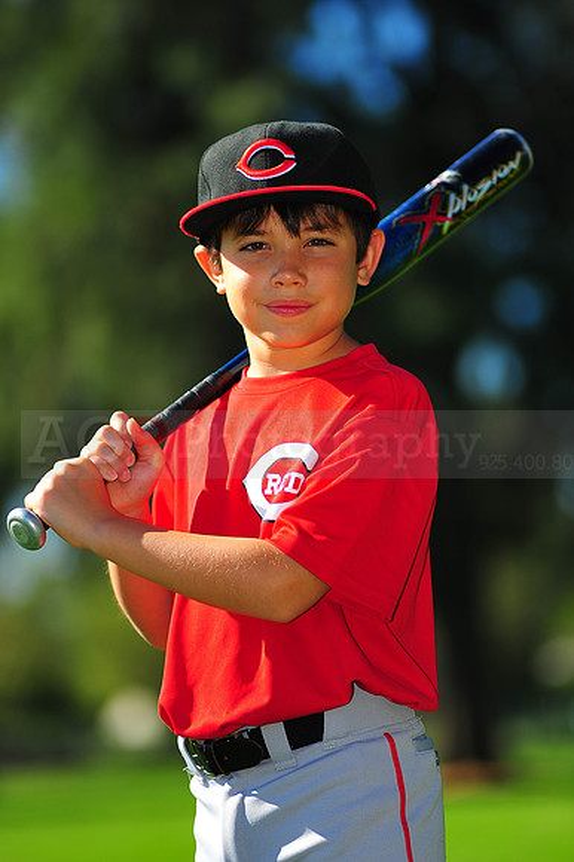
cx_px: 287
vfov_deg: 11.4
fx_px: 4310
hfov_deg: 7.6
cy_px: 431
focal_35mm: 180
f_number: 3.5
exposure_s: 1/1600
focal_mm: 180
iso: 200
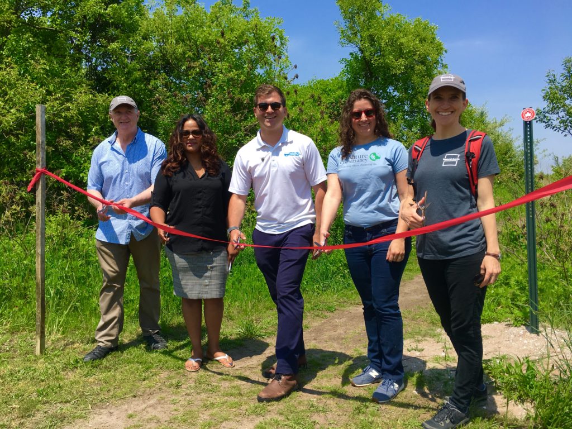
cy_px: 214
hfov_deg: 61.7
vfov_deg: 48.2
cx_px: 286
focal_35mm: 29
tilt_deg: -3.2
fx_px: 479
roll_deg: +0.8
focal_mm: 4.15
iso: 25
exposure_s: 1/1304
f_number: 2.2
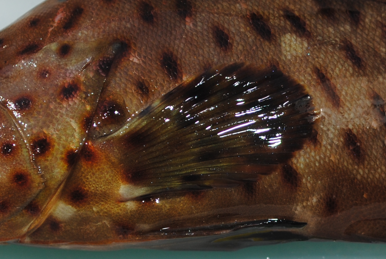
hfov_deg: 10.7
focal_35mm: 191
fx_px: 2051
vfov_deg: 7.2
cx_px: 314
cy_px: 228
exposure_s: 1/200
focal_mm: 42
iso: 100
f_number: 6.3
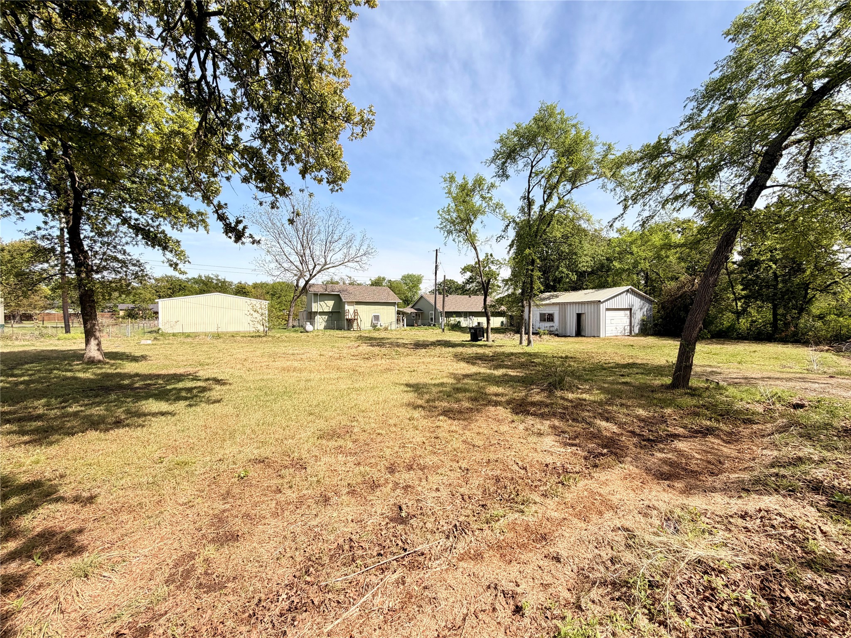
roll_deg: +0.2
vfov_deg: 85.7
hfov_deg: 102.1
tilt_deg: -0.8
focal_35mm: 14
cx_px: 426
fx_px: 344
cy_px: 319
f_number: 2.2
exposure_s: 1/770
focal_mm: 2.22
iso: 25
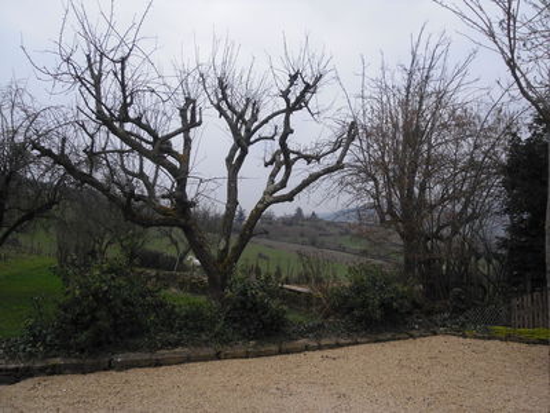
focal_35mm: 28
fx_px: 445
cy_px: 206
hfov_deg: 63.4
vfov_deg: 49.7
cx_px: 275
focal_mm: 4.65
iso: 64
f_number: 2.6
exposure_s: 1/400
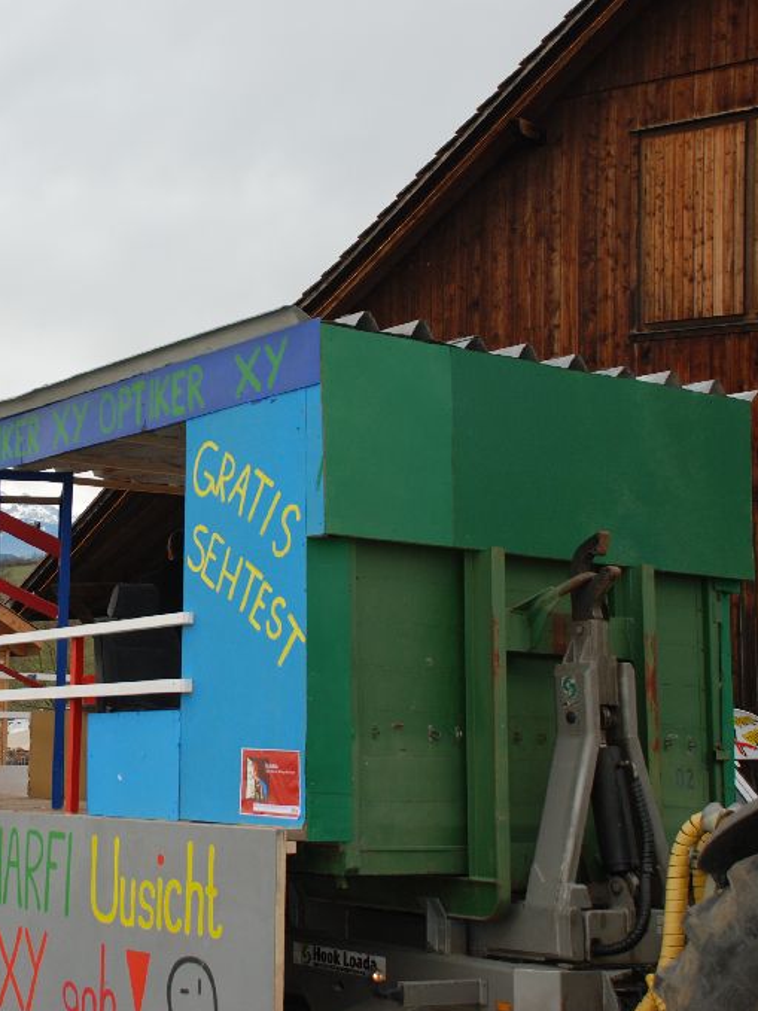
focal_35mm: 61
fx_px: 1782
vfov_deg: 31.7
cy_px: 508
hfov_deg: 23.5
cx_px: 94
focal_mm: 28
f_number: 4
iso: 100
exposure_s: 1/125
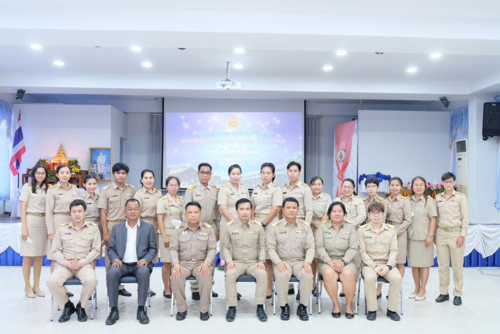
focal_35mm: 36
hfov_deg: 53.1
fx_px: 500
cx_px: 250
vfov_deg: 36.9
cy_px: 167
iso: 1250
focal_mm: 24.3
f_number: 4.2
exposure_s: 1/30
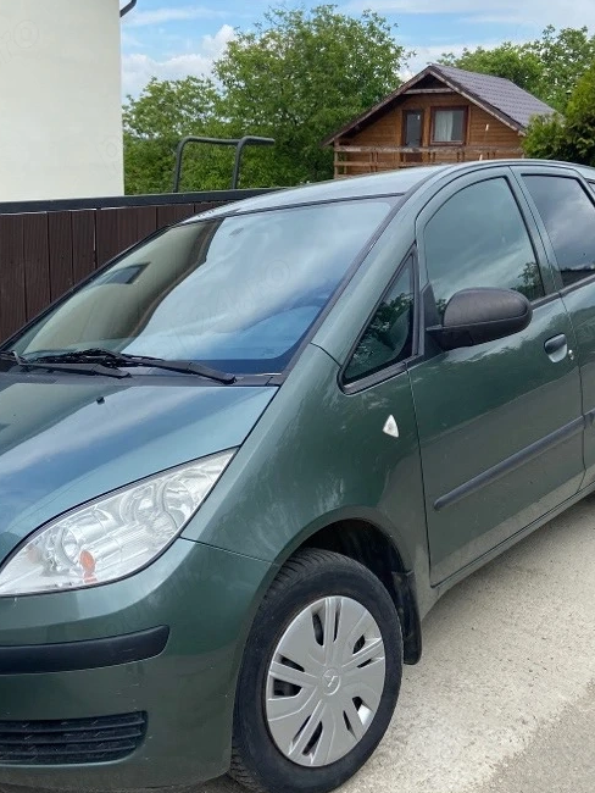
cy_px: 361
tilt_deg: -12.1
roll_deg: -0.3
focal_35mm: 40
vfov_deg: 46.7
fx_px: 916
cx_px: 224
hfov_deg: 35.8
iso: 32
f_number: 1.8
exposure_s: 1/1678
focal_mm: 4.25
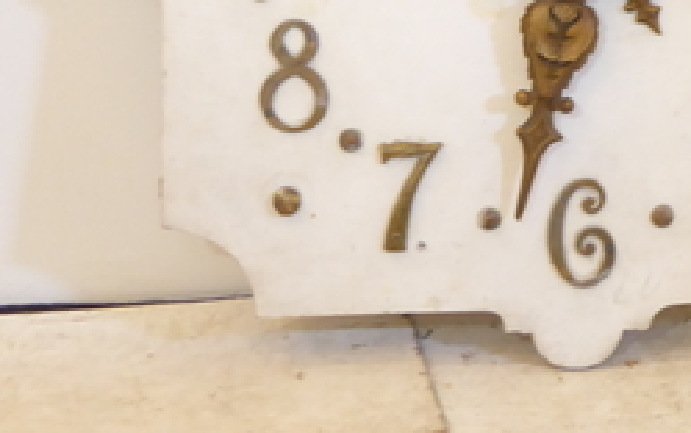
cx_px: 611
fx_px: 2261
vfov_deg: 10.8
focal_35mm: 120
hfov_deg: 17.1
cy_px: -75
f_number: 4
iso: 400
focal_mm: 8.4
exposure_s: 1/6
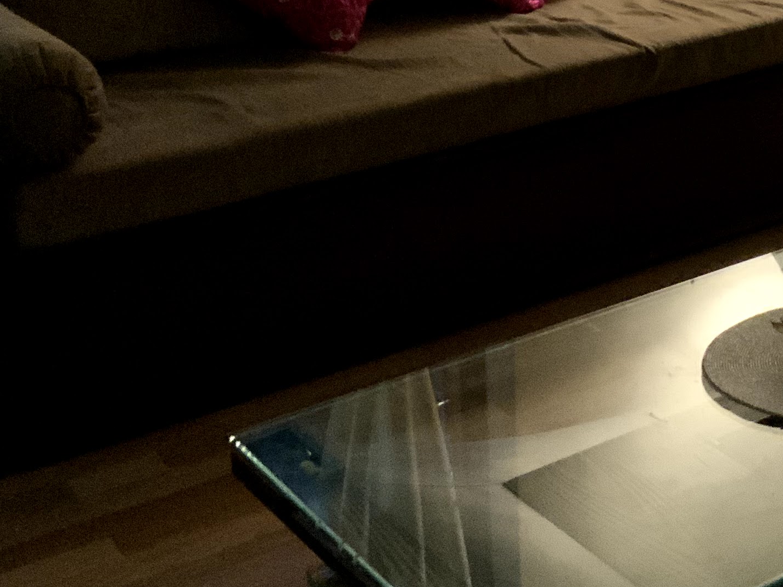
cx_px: 860
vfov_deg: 17.2
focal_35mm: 82
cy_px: -105
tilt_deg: -12.0
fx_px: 1854
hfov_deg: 22.5
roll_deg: +0.2
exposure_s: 1/25
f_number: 1.8
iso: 320
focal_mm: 3
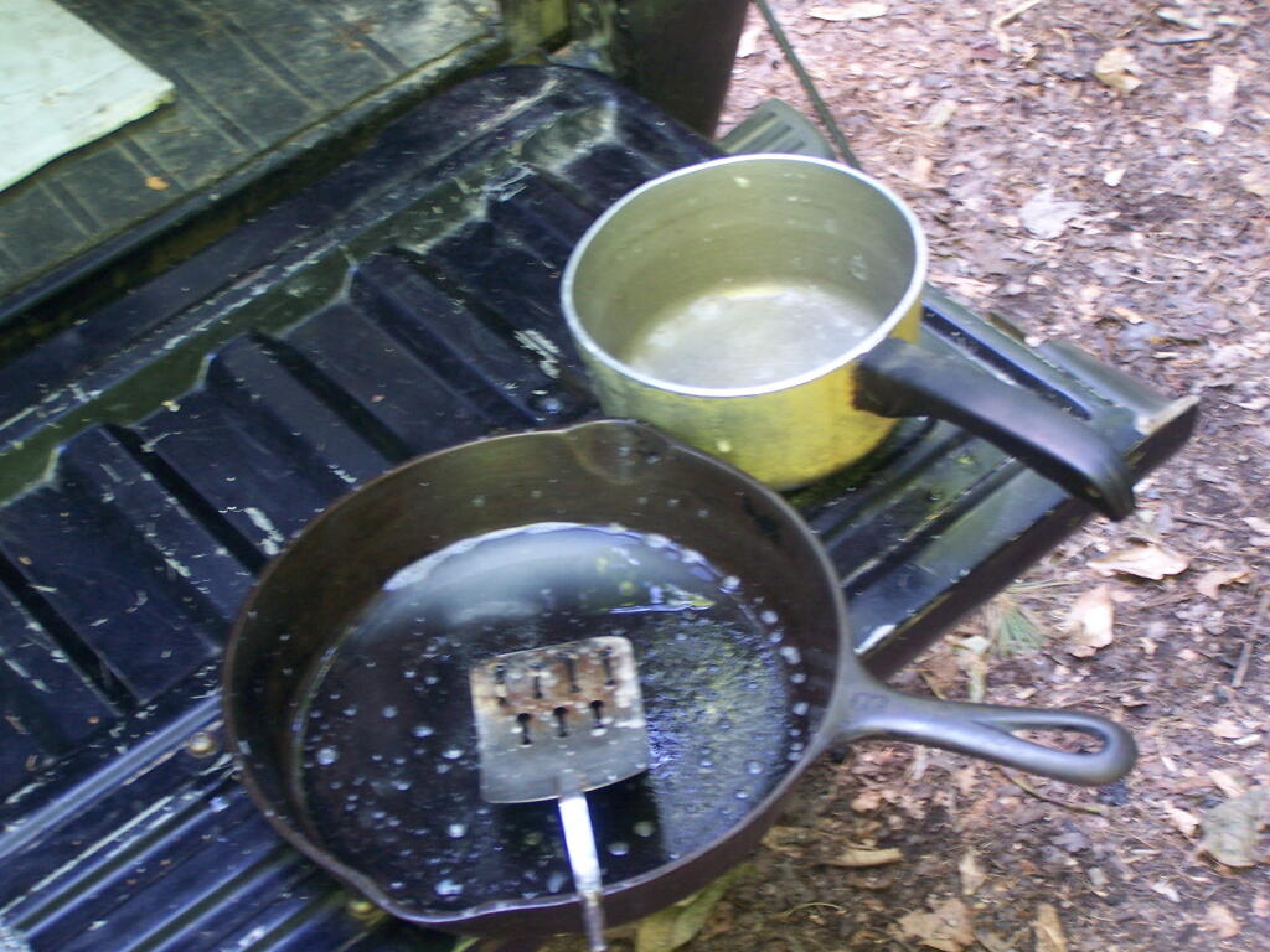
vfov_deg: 21.3
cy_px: 476
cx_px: 635
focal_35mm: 69
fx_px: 2531
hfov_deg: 28.2
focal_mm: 11.5
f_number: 3.2
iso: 140
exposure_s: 1/13
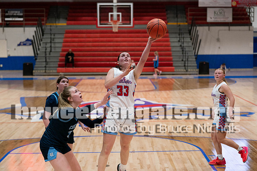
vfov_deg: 17.8
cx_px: 140
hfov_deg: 26.4
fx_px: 548
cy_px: 78
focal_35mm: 77
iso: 3200
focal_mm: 70
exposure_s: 1/1000
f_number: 2.8
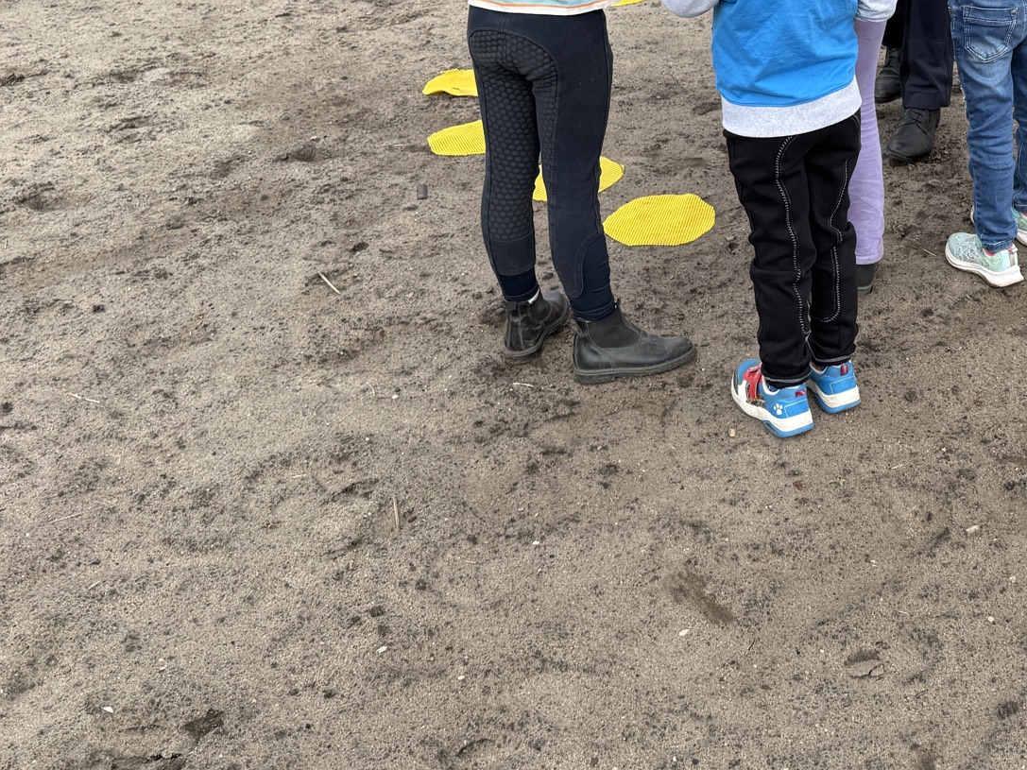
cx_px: 906
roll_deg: +1.9
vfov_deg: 25.9
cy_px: -27
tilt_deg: -17.3
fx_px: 1572
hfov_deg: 34.4
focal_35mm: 53
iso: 80
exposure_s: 1/1410
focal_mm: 6.76
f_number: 1.78
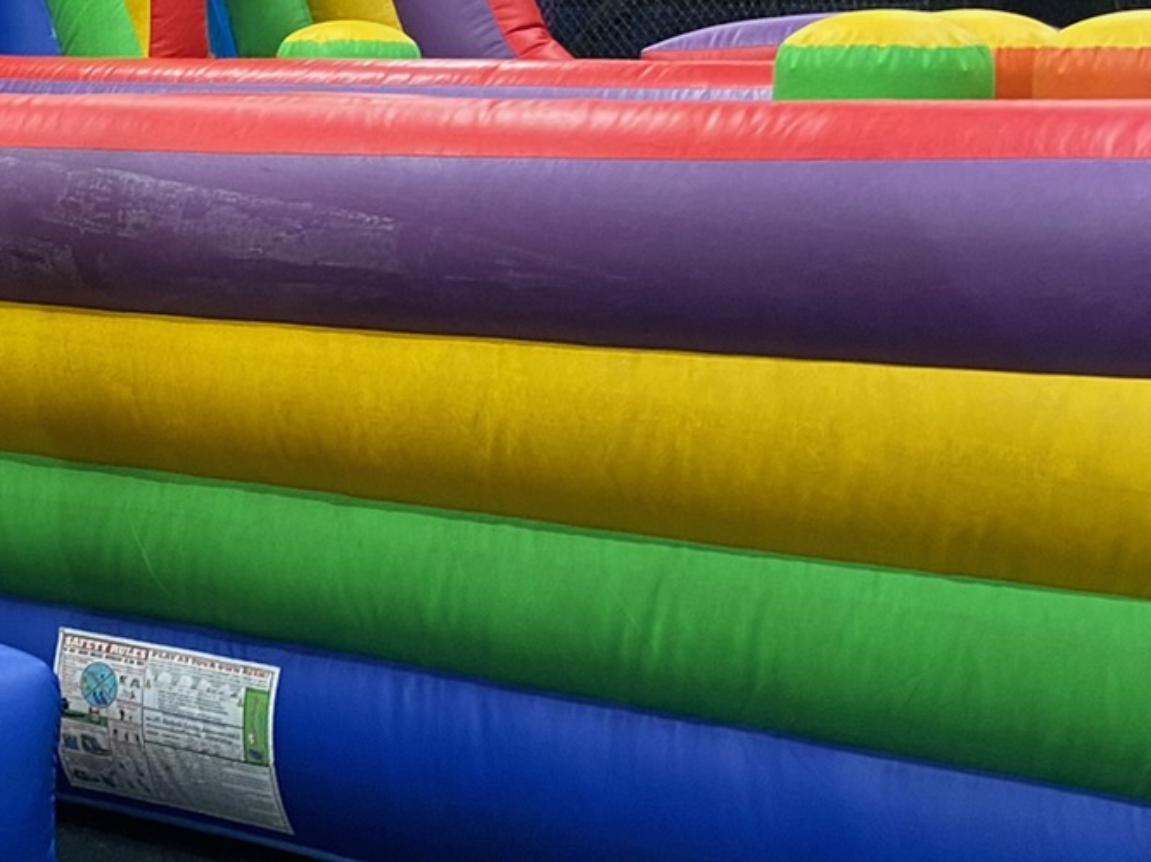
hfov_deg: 23.1
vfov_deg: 18.3
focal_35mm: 80
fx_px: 2659
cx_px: -88
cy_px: 261
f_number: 1.8
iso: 250
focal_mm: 4.25
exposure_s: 1/60
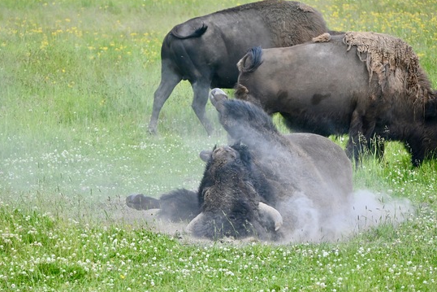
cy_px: 146
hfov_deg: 10.1
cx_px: 218
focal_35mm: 203
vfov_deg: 6.8
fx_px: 2465
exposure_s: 1/800
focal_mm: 130
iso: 800
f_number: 6.3
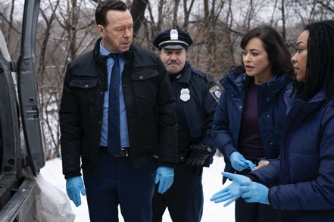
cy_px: 102
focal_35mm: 59
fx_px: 547
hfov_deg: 34.0
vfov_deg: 22.9
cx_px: 161
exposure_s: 1/160
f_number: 4.5
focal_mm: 52
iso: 200
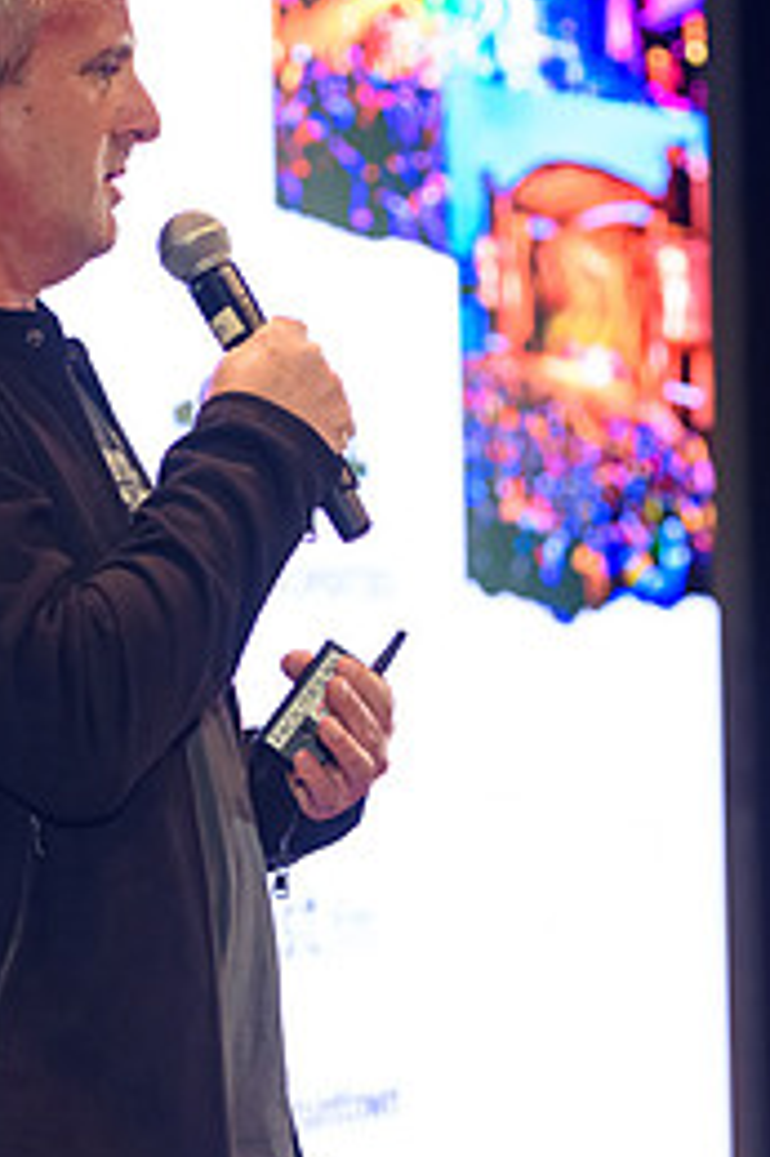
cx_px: 601
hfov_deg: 7.2
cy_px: 514
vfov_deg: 10.8
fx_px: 6103
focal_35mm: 190
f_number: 3.2
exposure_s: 1/200
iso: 1600
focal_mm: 85
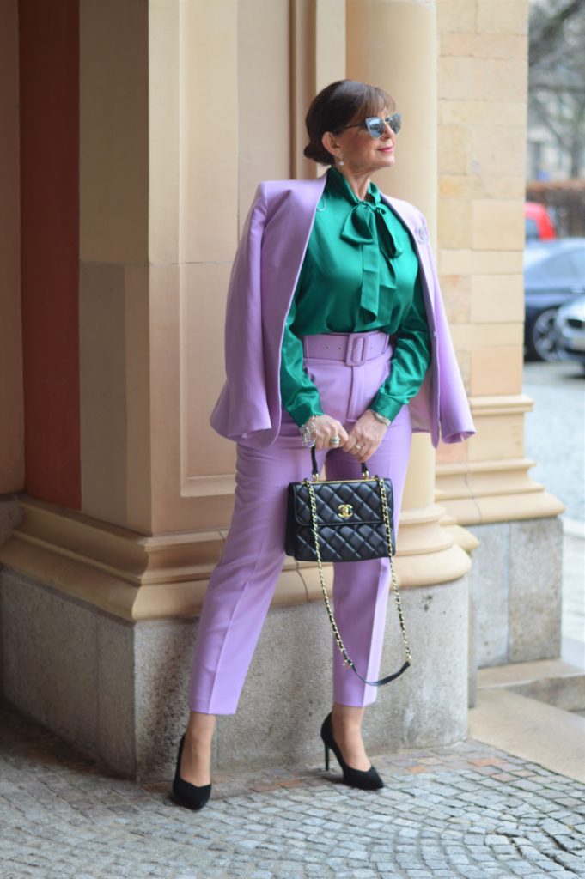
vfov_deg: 27.0
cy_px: 440
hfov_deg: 18.2
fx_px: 1831
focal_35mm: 75
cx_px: 292
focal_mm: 50
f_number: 2.2
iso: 200
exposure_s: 1/400
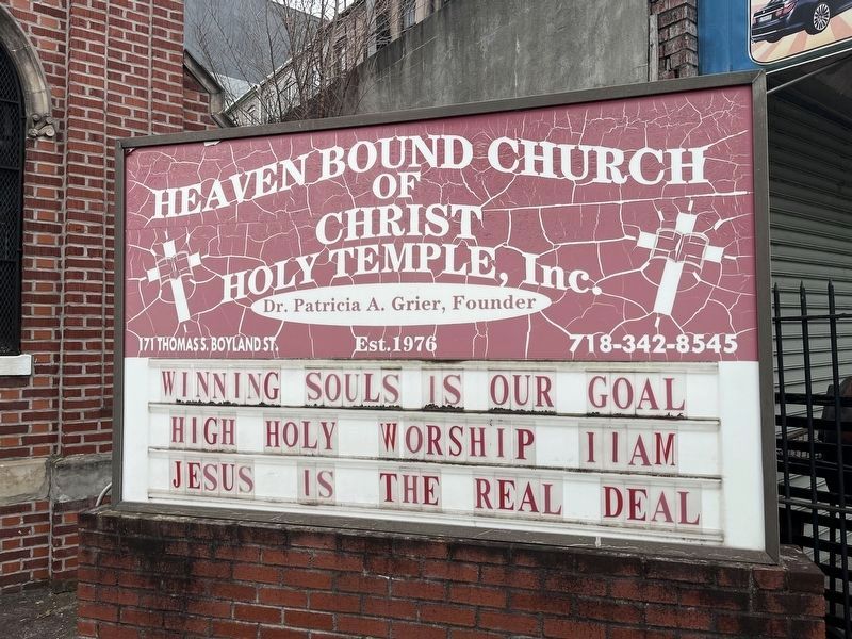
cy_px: 320
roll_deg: +0.6
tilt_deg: +2.6
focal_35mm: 26
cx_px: 426
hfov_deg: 67.3
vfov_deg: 53.1
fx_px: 640
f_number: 1.6
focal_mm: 5.1
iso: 50
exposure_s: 1/456
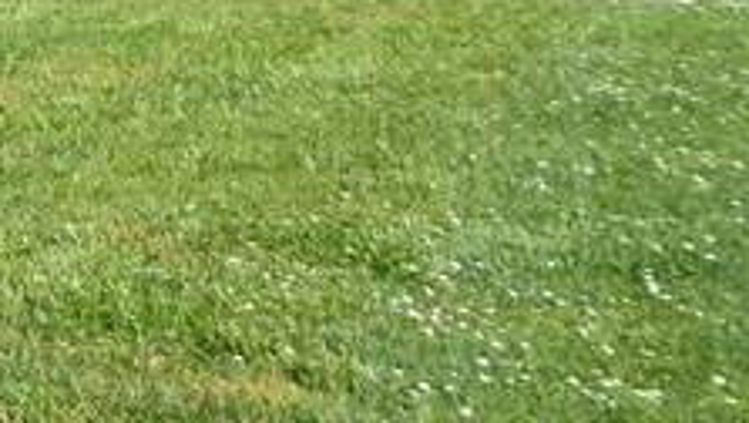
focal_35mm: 180
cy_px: -490
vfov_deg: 6.5
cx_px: -967
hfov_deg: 10.5
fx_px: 3579
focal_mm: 6.3
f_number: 3.7
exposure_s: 1/500
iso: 80
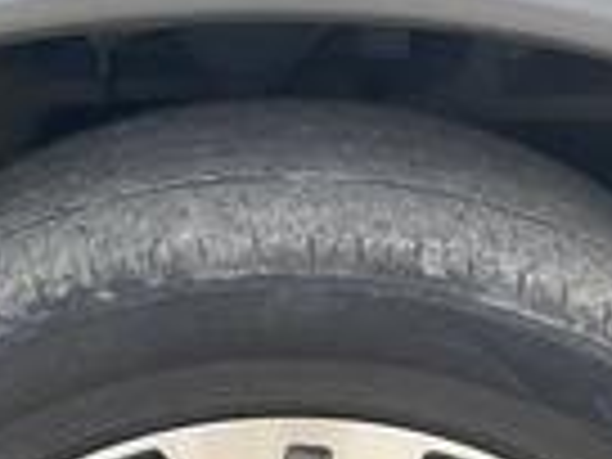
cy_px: 662
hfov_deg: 23.0
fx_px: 1503
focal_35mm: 85
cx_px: 266
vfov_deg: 16.1
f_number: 1.8
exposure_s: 1/187
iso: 20
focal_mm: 3
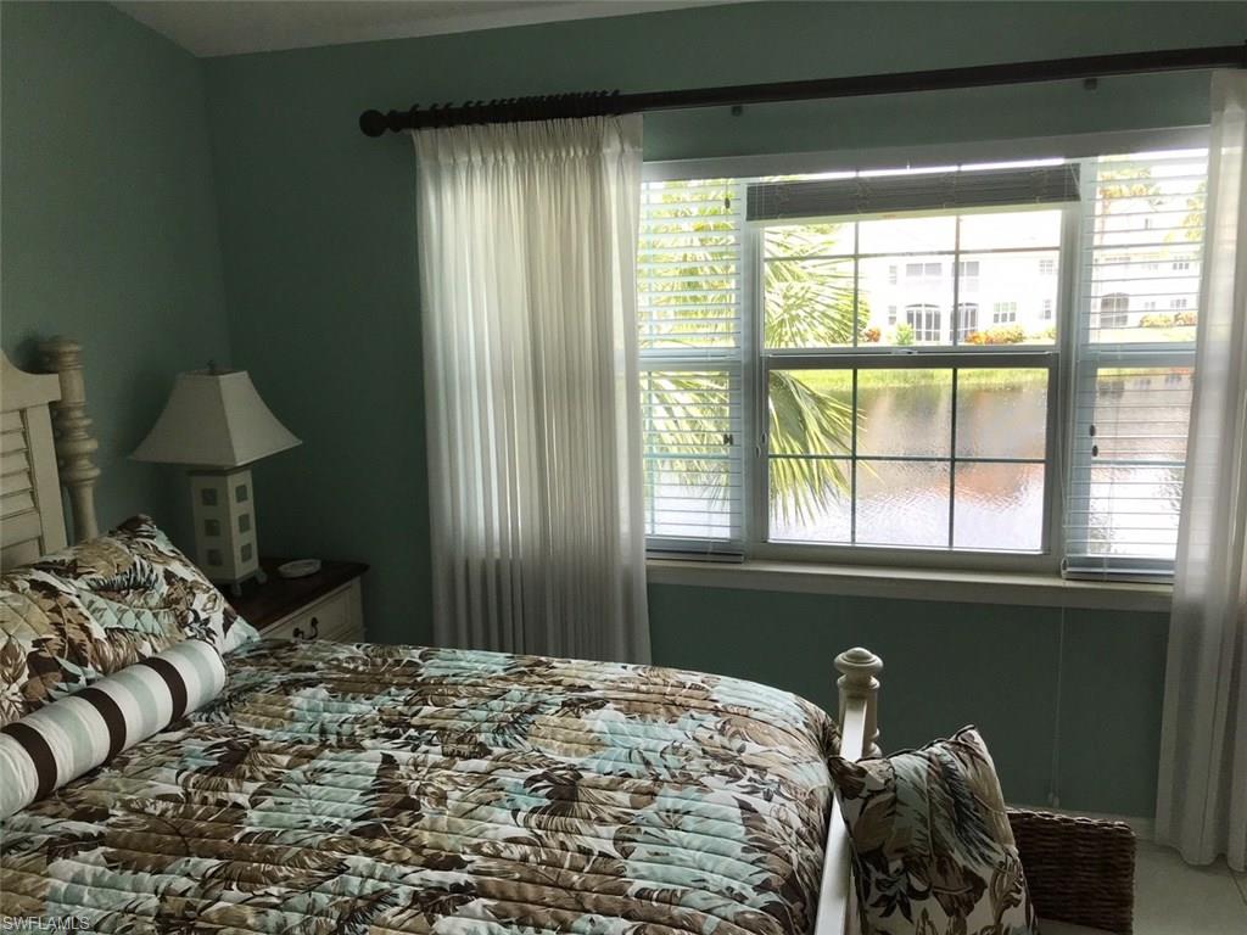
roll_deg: +3.0
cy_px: 468
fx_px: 1009
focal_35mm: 28
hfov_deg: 63.4
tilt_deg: -9.6
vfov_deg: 49.7
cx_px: 624
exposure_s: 1/120
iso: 32
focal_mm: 3.99
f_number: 1.8
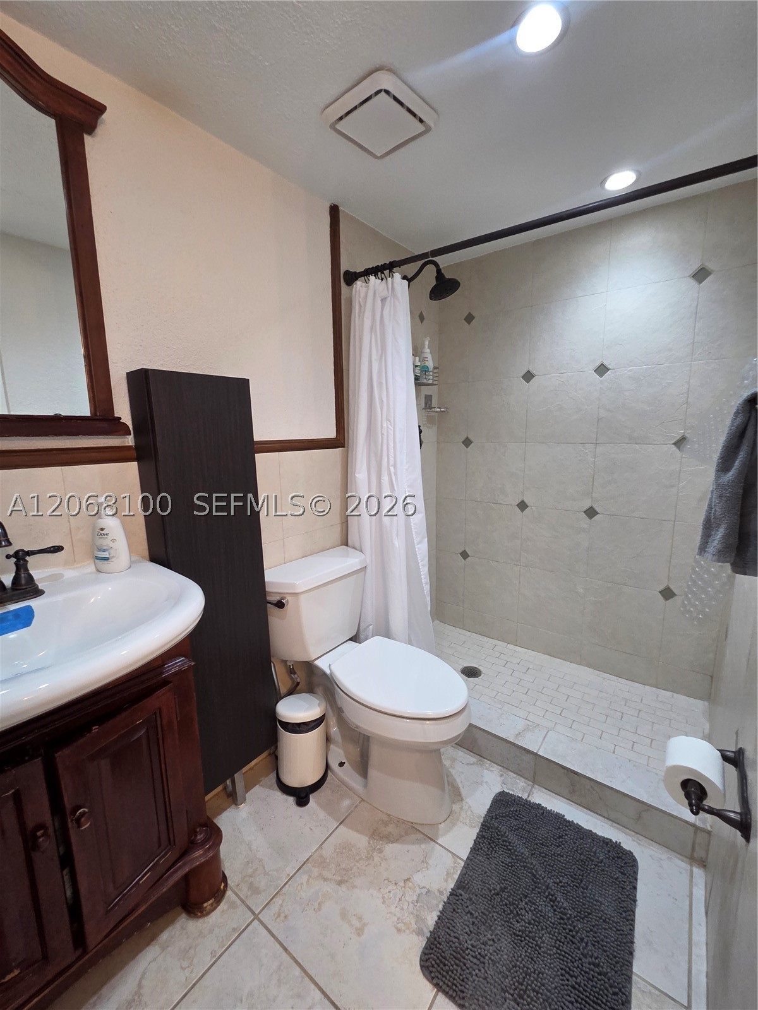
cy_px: 505
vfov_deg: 106.2
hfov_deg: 89.9
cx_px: 379
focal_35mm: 13
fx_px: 380
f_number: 2.2
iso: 250
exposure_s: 1/60
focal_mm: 2.2
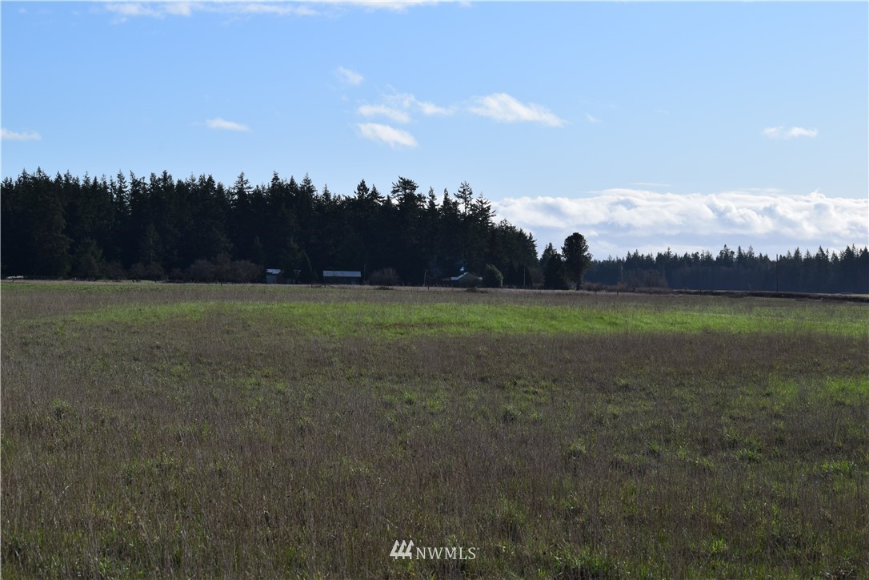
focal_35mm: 82
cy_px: 290
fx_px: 1991
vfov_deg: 16.6
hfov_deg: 24.6
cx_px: 434
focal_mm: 55
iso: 200
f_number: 10
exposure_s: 1/400
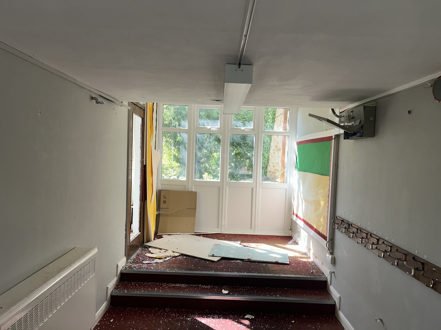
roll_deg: -1.7
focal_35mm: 26
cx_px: 220
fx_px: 331
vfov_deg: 53.1
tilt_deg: -3.5
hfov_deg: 67.3
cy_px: 165
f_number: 1.5
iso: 32
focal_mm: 5.7
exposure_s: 1/242
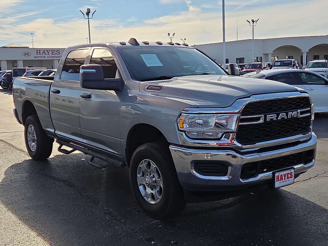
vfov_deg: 34.3
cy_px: 123
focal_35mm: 42
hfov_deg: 44.8
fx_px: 398
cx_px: 164
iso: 25
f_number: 1.8
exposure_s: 1/3333
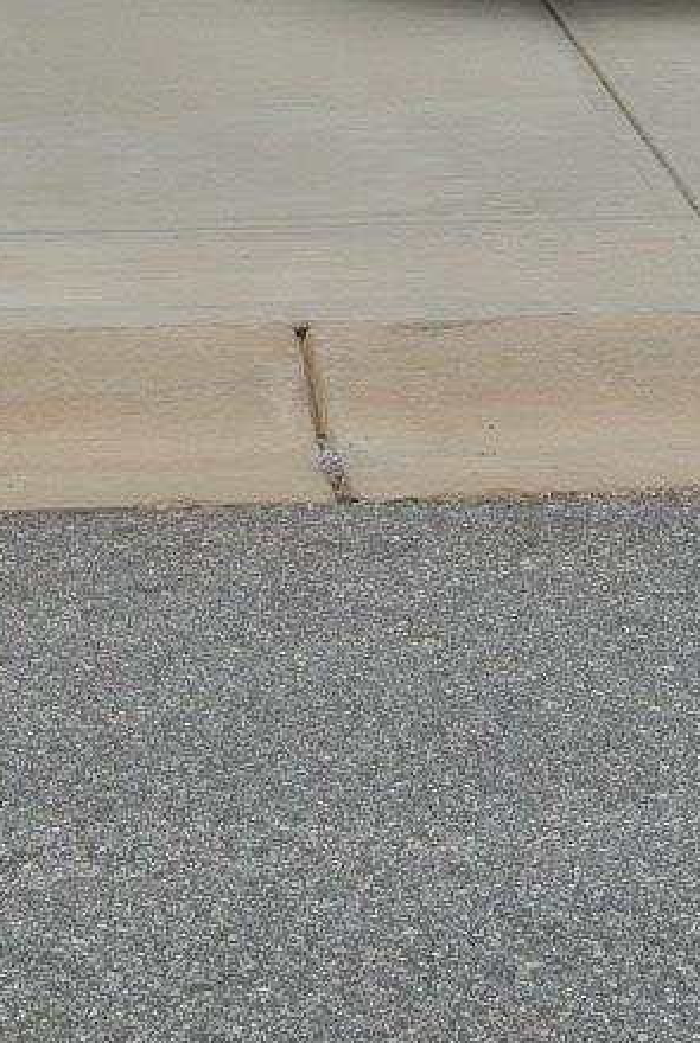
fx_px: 4474
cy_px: -626
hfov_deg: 8.9
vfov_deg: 12.5
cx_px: -31
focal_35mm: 154
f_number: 5.6
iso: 100
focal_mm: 13
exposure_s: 1/500
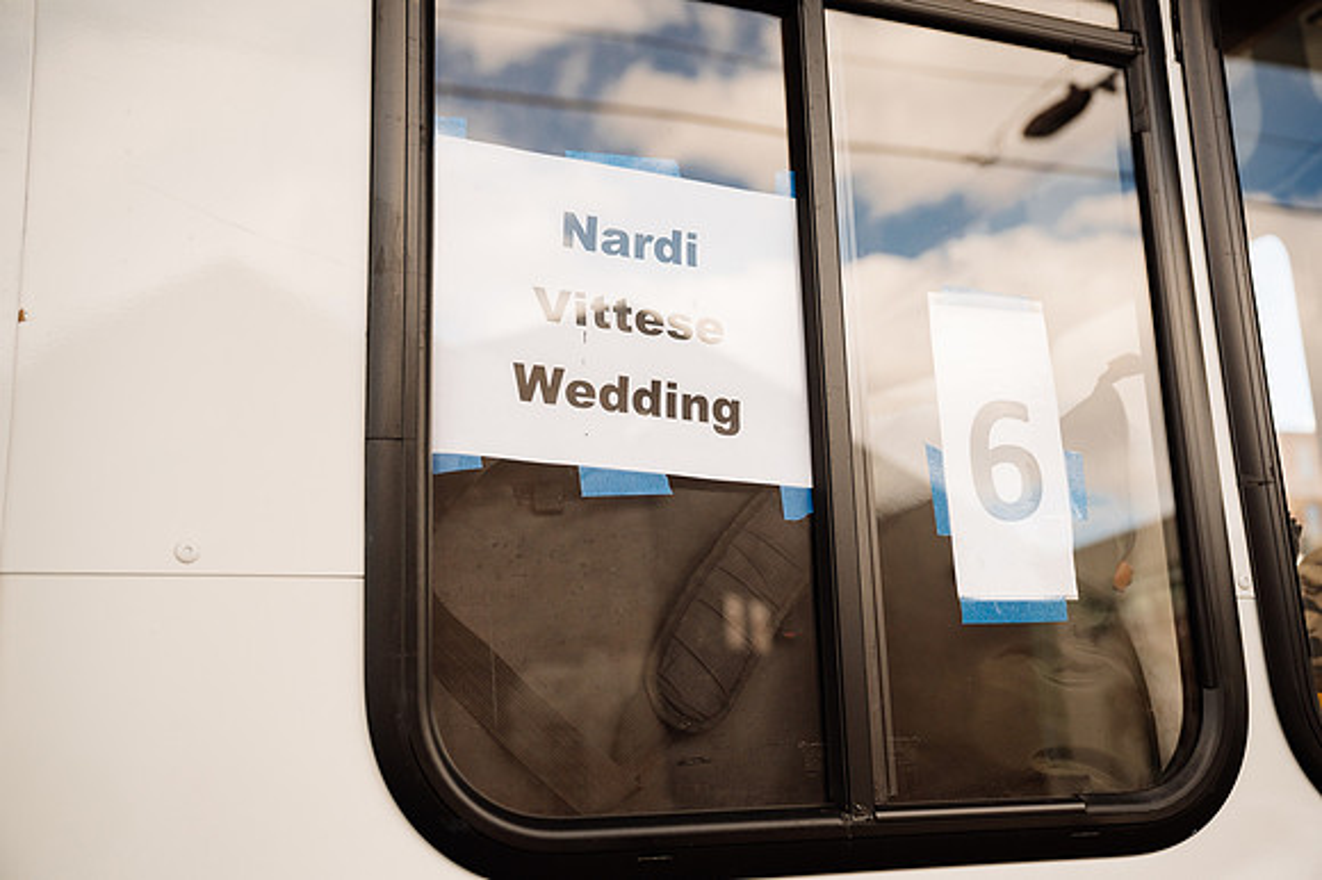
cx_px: 661
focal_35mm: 40
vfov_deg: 33.4
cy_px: 440
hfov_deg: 48.5
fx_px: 1468
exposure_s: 1/2000
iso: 1000
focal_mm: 40
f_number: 4
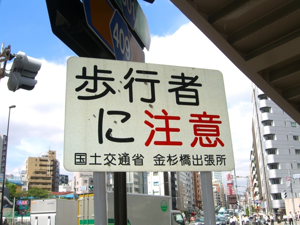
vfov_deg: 37.7
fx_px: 329
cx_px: 150
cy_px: 112
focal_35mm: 38
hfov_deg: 49.0
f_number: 4
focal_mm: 7.9
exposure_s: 1/400
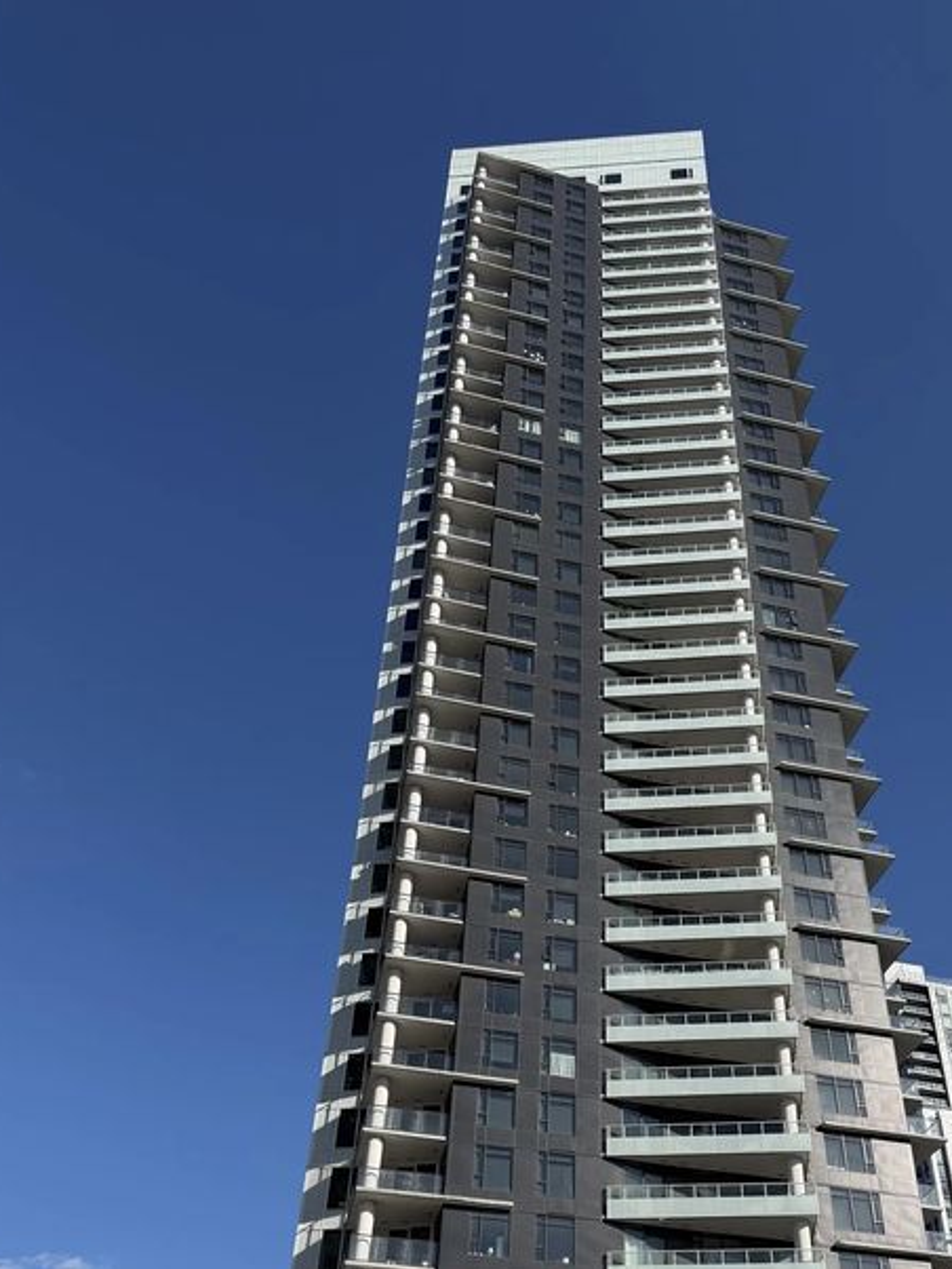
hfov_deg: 41.6
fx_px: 1246
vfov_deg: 52.5
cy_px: 882
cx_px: 575
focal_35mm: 34
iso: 100
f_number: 1.78
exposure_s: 1/5714
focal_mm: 6.76
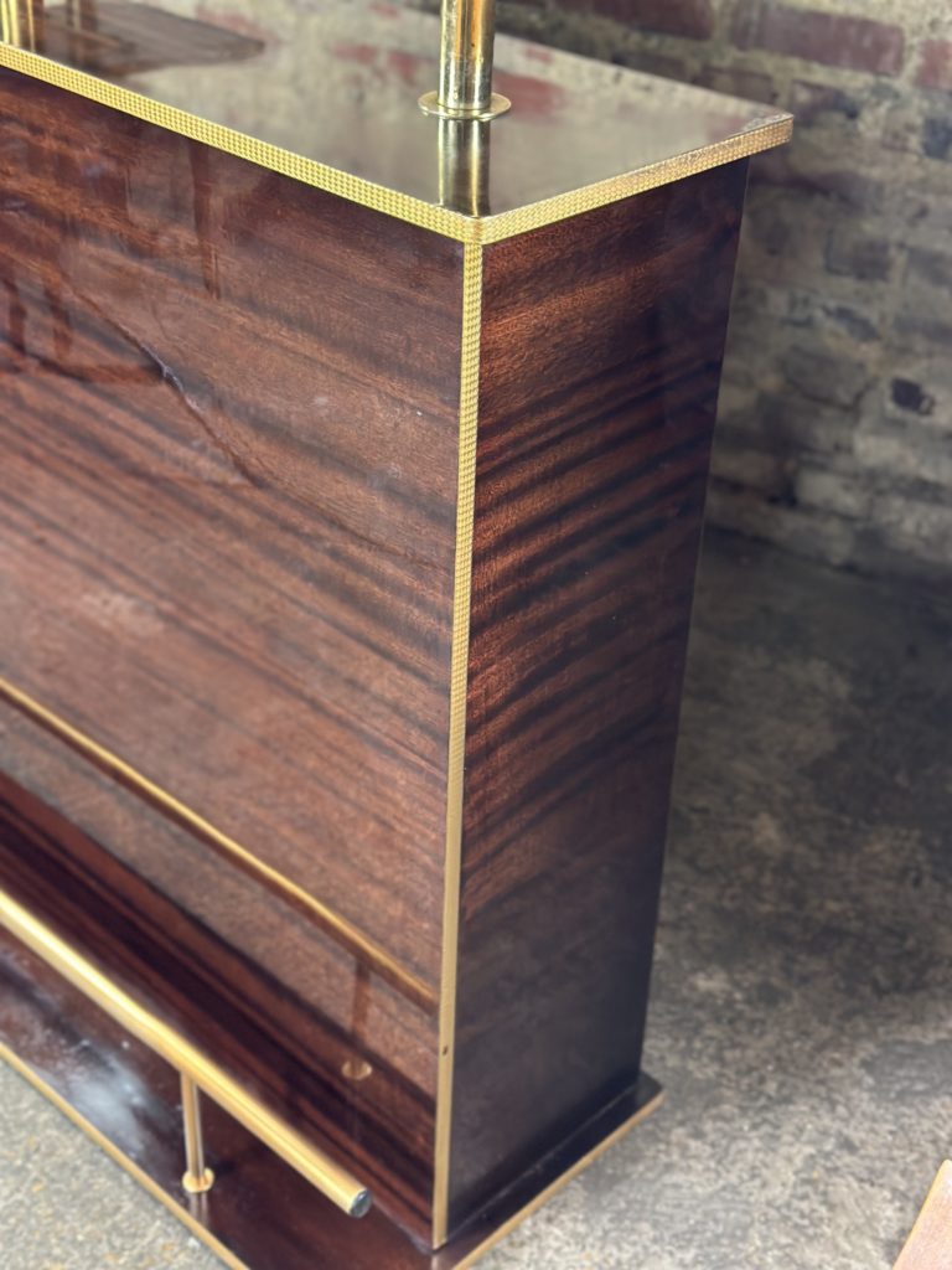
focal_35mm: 48
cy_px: 635
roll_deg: -2.0
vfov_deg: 39.7
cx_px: 476
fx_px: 1760
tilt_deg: -33.4
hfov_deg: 30.3
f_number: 1.78
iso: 640
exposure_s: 1/33
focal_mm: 6.86
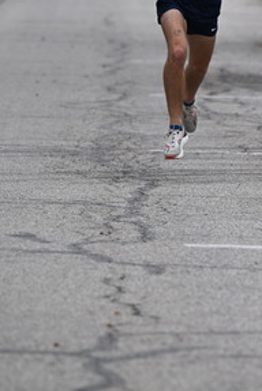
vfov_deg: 5.4
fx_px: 4171
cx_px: 185
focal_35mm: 383
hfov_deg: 3.6
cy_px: 114
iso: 640
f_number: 4
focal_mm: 200
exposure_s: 1/1250
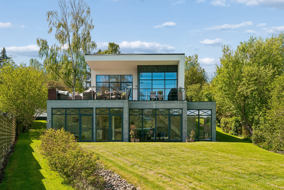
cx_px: 142
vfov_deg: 31.9
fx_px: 331
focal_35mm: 42
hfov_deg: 46.4
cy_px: 95
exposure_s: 1/500
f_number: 10
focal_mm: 28
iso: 200
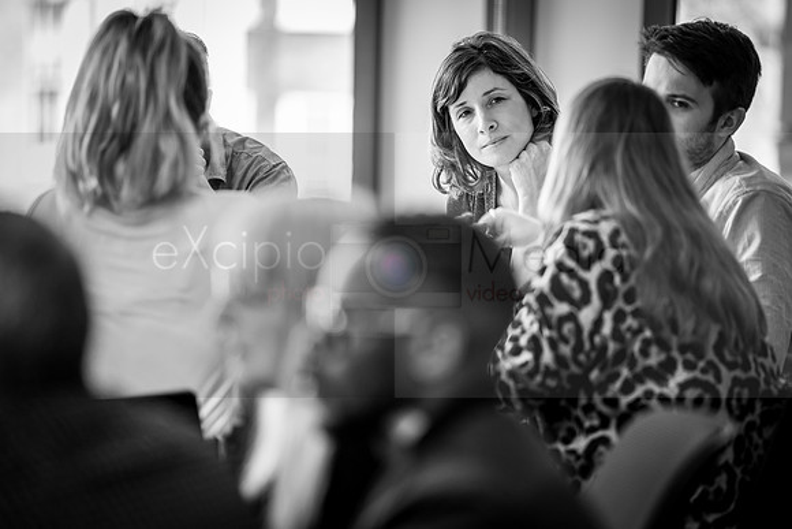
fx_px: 4401
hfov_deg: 10.3
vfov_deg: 6.9
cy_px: 264
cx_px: 396
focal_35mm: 200
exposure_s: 1/125
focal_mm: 200
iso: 250
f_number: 2.8
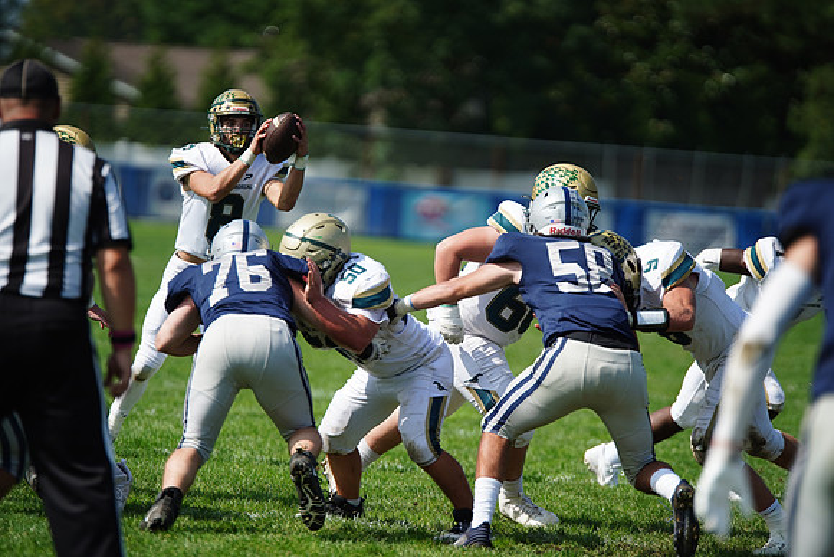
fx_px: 6349
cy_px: 278
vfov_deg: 5.0
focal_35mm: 274
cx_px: 417
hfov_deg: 7.5
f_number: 2.8
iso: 400
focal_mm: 274
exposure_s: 1/5000
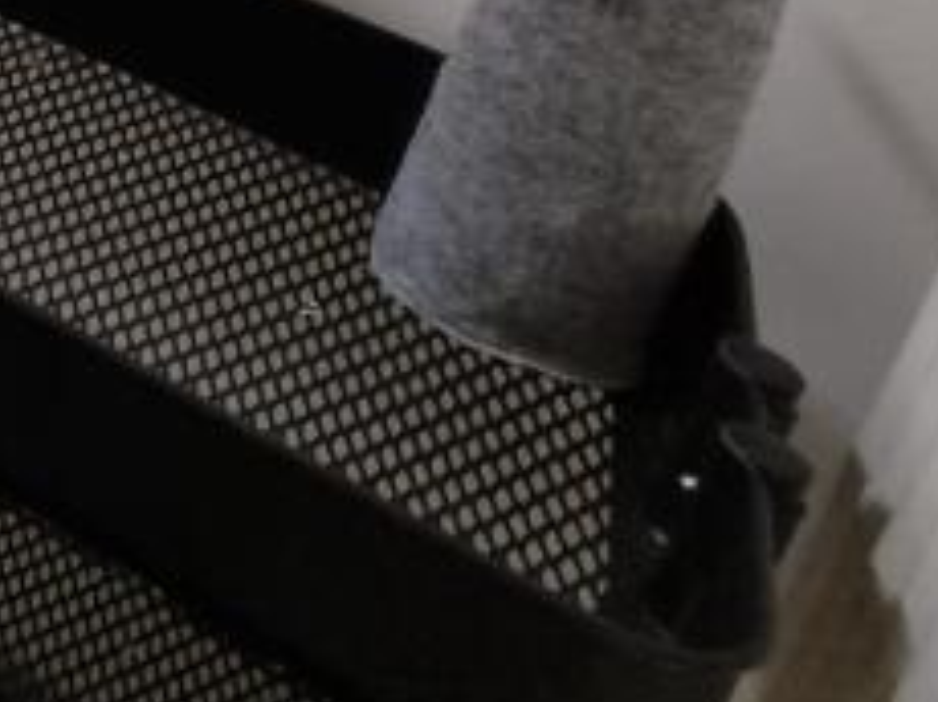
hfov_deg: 17.1
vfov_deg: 17.0
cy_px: -771
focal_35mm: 58
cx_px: -1126
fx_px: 1570
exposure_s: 1/33
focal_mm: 2.2
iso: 320
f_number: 2.2
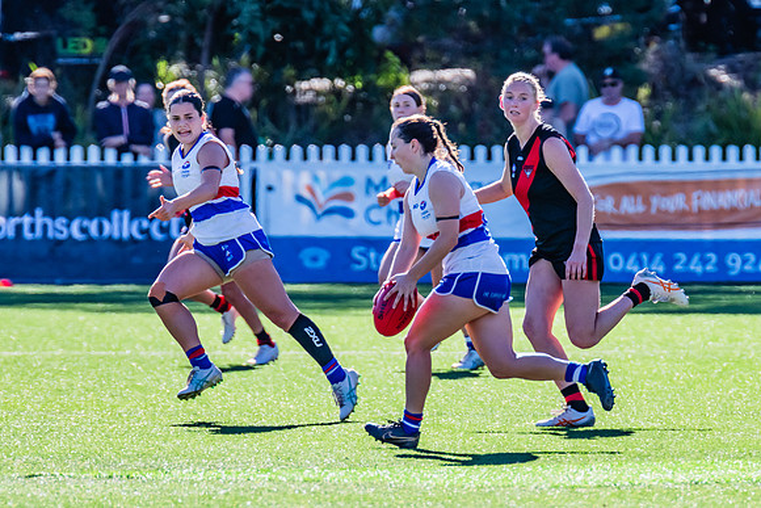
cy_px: 237
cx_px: 427
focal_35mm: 841
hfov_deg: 2.5
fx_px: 17781
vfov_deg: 1.6
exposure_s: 1/1250
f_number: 9
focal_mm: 600
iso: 800
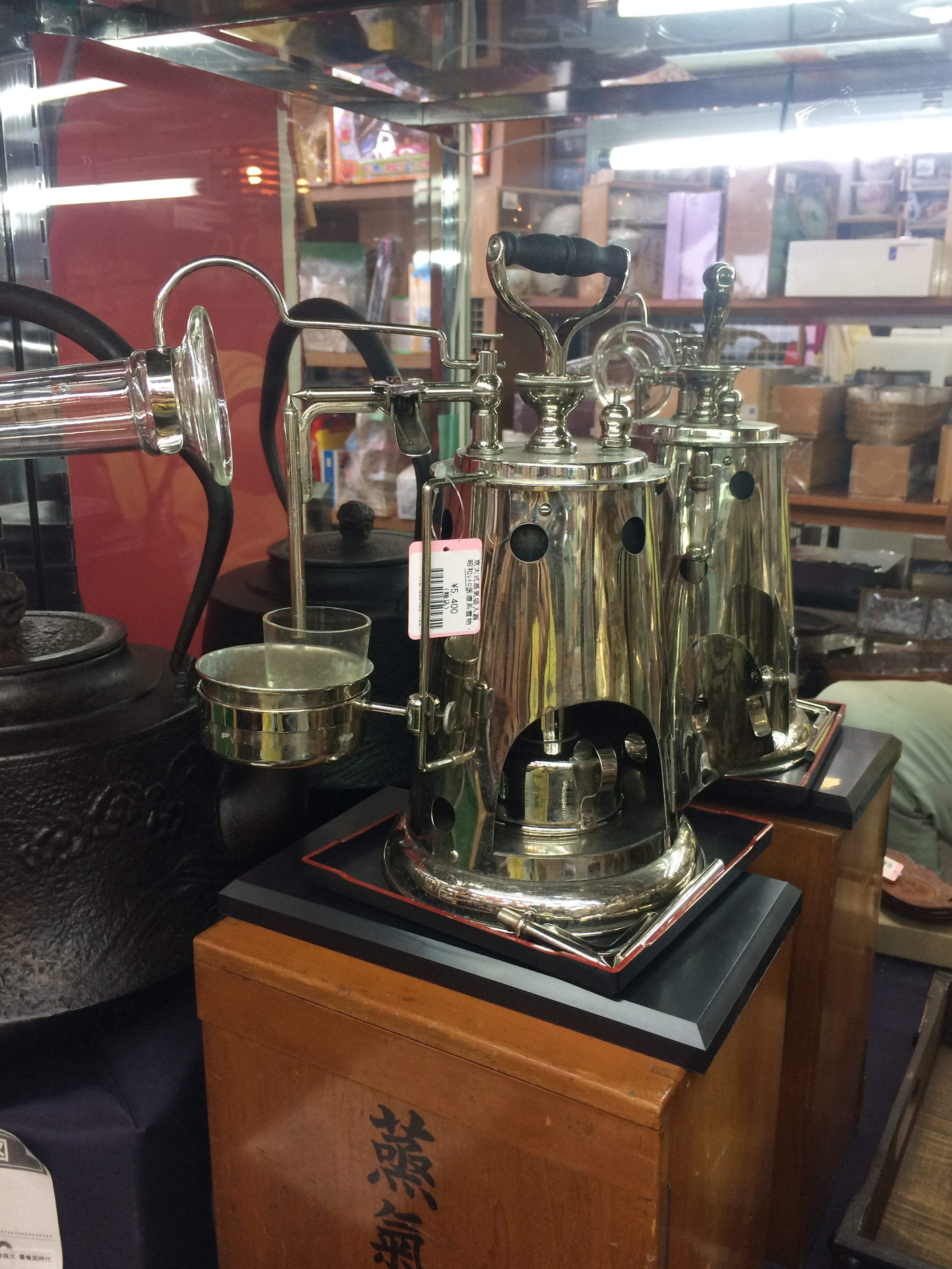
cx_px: 490
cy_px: 625
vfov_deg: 60.0
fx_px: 1100
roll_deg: -0.2
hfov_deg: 46.8
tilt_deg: -14.8
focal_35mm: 30
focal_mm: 4.15
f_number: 2.2
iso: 64
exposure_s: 1/33
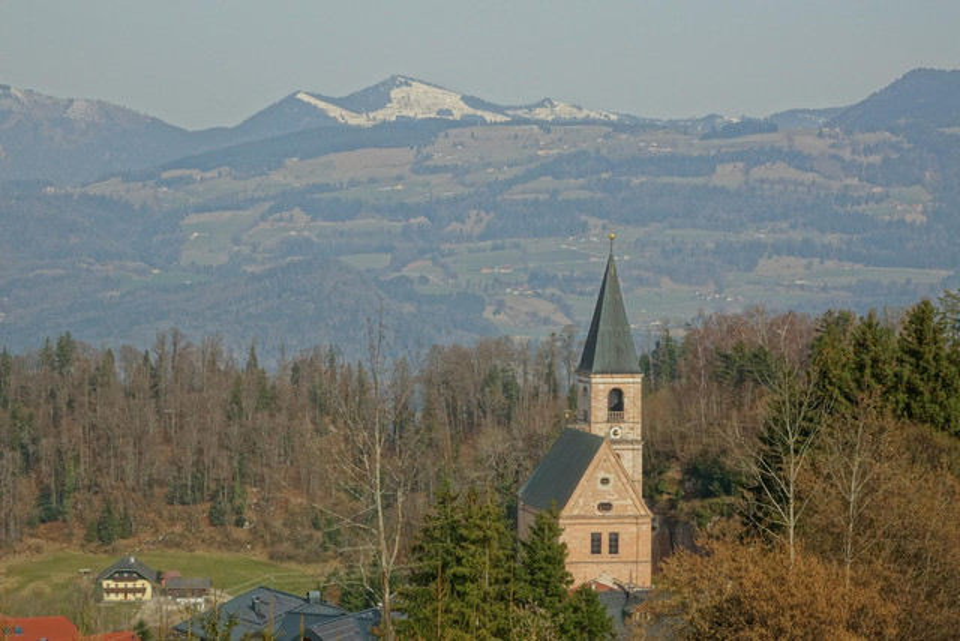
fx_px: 2587
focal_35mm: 97
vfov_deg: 14.1
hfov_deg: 21.0
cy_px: 320
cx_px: 480
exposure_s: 1/100
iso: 400
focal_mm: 35.68
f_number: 16
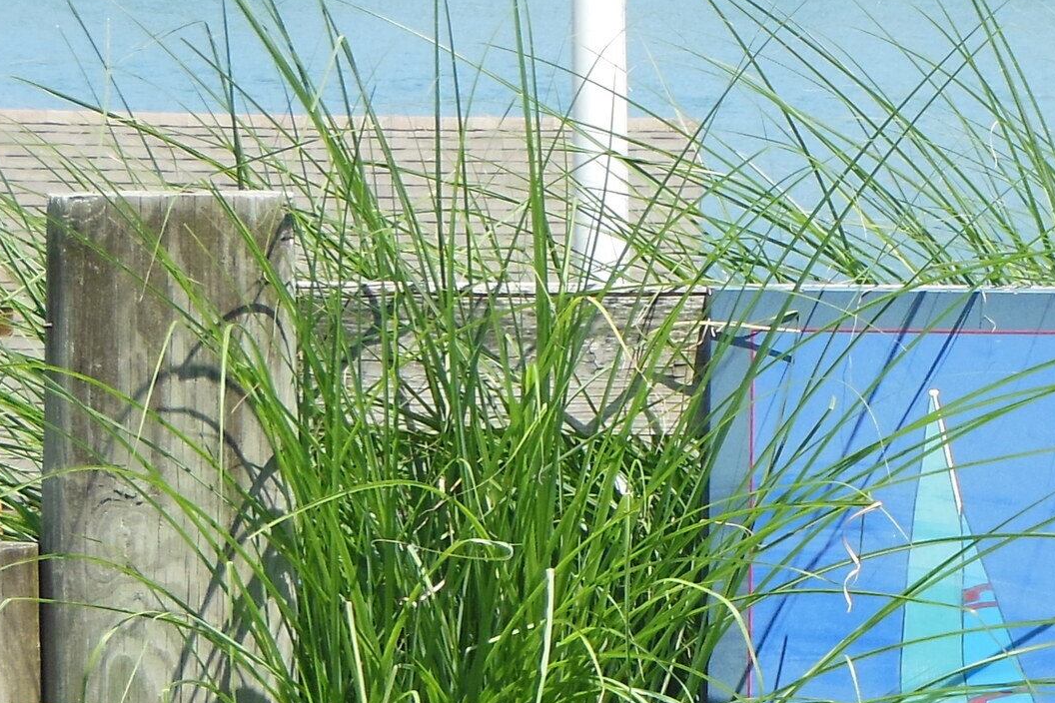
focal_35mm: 230
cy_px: 724
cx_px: 1523
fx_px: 6740
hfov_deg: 8.8
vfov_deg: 6.0
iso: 125
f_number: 4.4
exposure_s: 1/320
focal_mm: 13.6
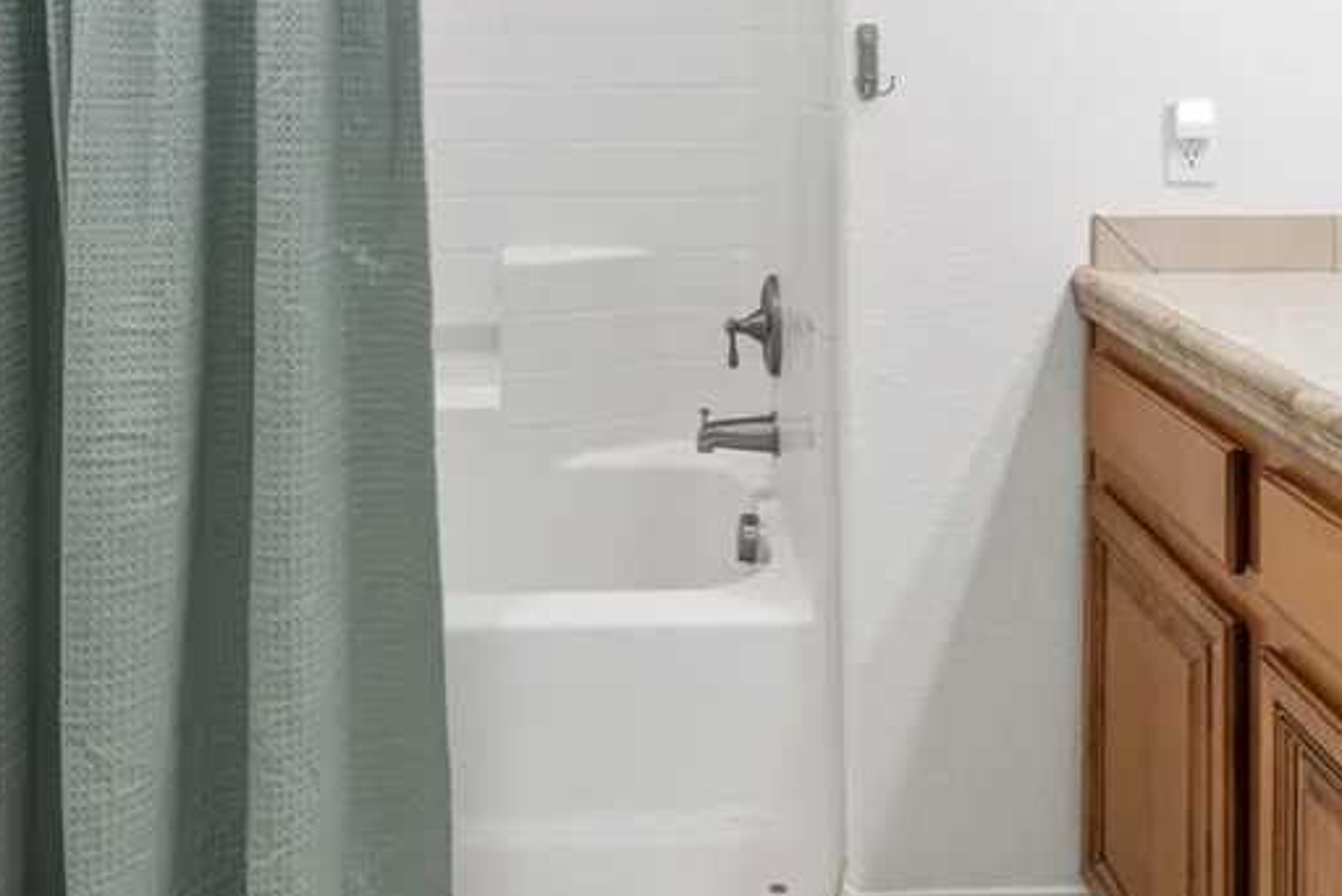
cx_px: 634
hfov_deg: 55.7
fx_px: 1268
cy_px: 28
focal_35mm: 34
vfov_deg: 35.7
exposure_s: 1.3
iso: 400
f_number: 8
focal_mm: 17
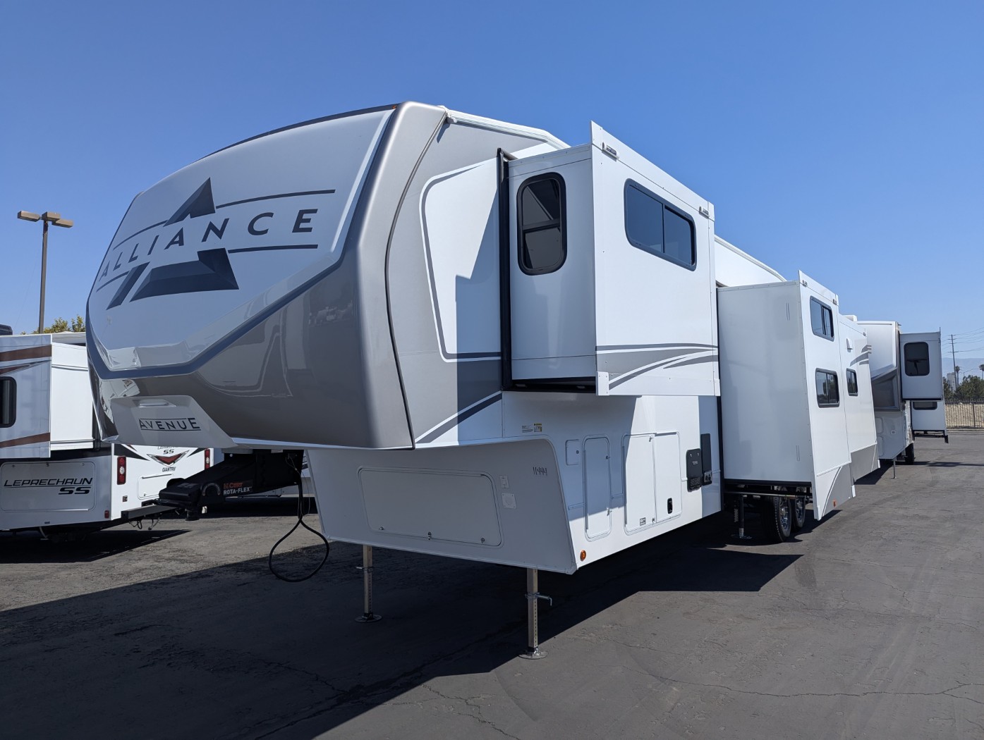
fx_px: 683
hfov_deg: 71.5
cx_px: 492
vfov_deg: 56.9
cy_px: 370
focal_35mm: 24
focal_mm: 6.81
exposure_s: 1/3425
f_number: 1.85
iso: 48
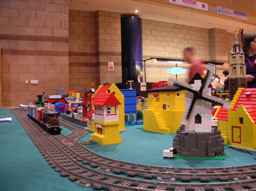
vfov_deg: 40.6
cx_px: 128
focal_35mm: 35
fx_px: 259
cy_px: 96
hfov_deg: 52.7
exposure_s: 1/6
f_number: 2.8
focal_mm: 5.8
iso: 114
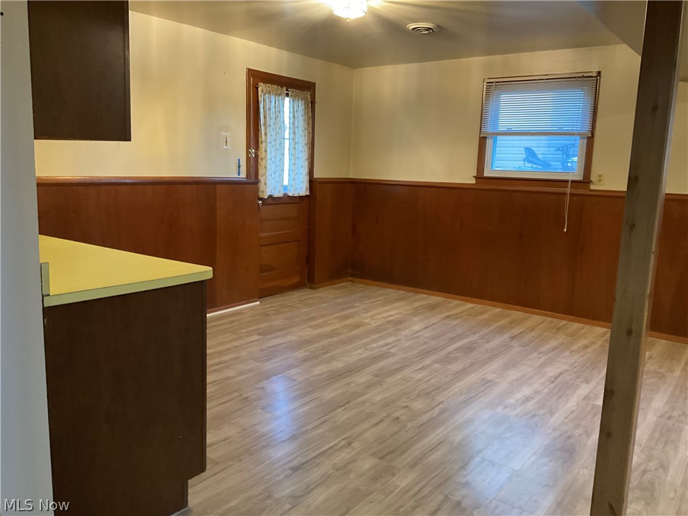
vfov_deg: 48.2
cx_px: 344
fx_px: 576
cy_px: 258
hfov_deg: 61.7
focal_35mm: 29
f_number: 1.8
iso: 250
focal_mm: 3
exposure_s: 1/40
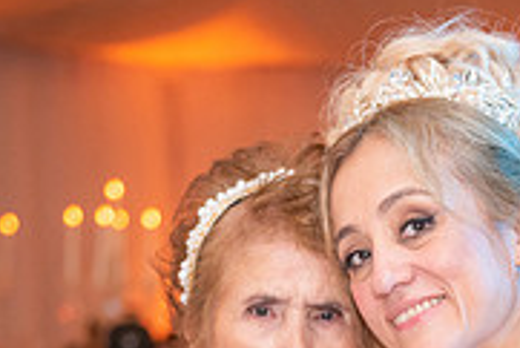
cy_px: 519
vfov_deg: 7.7
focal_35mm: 176
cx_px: 368
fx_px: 2544
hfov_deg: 11.6
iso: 1000
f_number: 2.8
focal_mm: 55
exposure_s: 1/160
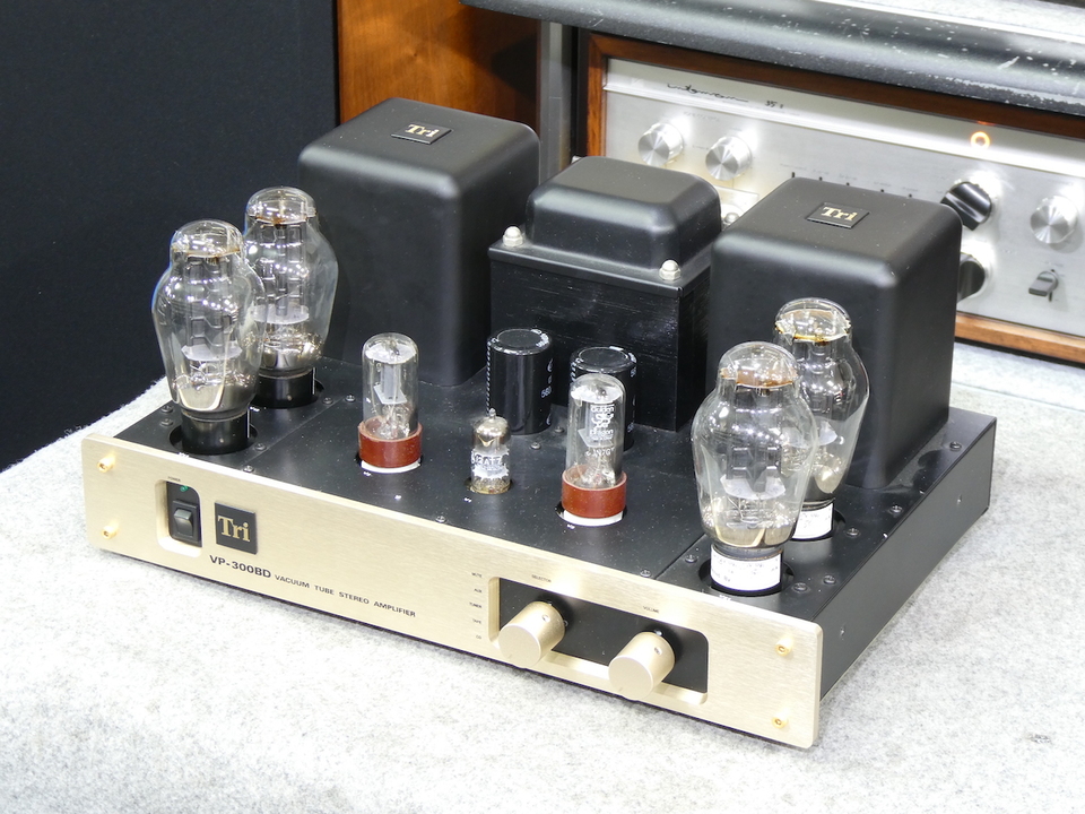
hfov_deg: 23.3
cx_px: 542
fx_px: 2633
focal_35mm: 84
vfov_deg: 17.6
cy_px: 407
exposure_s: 1/2.5
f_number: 4.8
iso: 200
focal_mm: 15
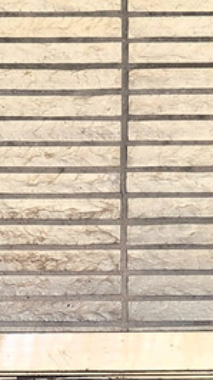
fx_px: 1456
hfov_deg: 8.4
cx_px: 66
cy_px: 483
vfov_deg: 14.3
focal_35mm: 145
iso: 100
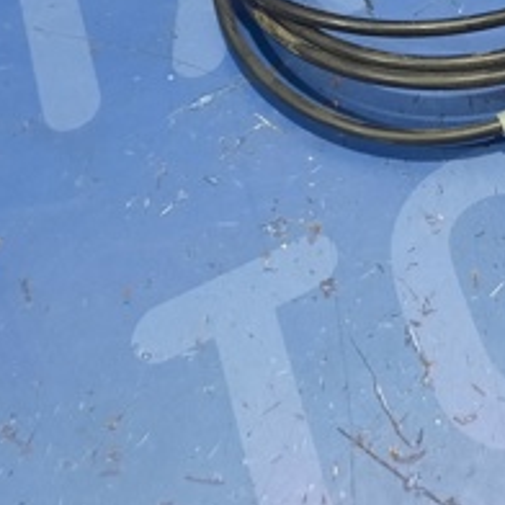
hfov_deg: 22.8
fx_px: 1188
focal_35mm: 72
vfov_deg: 23.2
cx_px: 528
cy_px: 31
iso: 320
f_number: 2
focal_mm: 4.6
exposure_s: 1/33
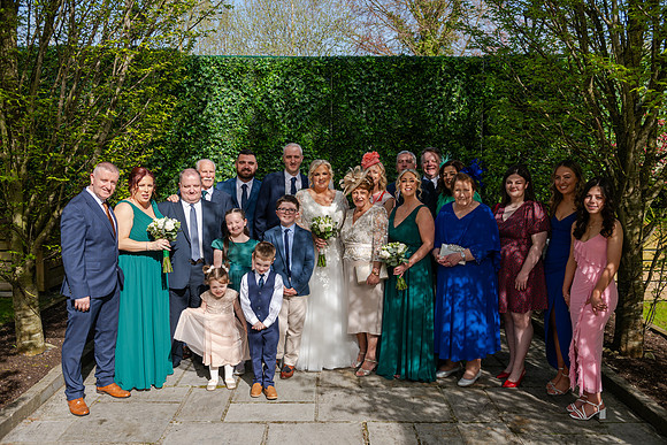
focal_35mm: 32
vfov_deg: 41.1
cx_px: 334
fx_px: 593
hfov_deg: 58.7
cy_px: 222
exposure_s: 1/400
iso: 100
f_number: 5
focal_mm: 32
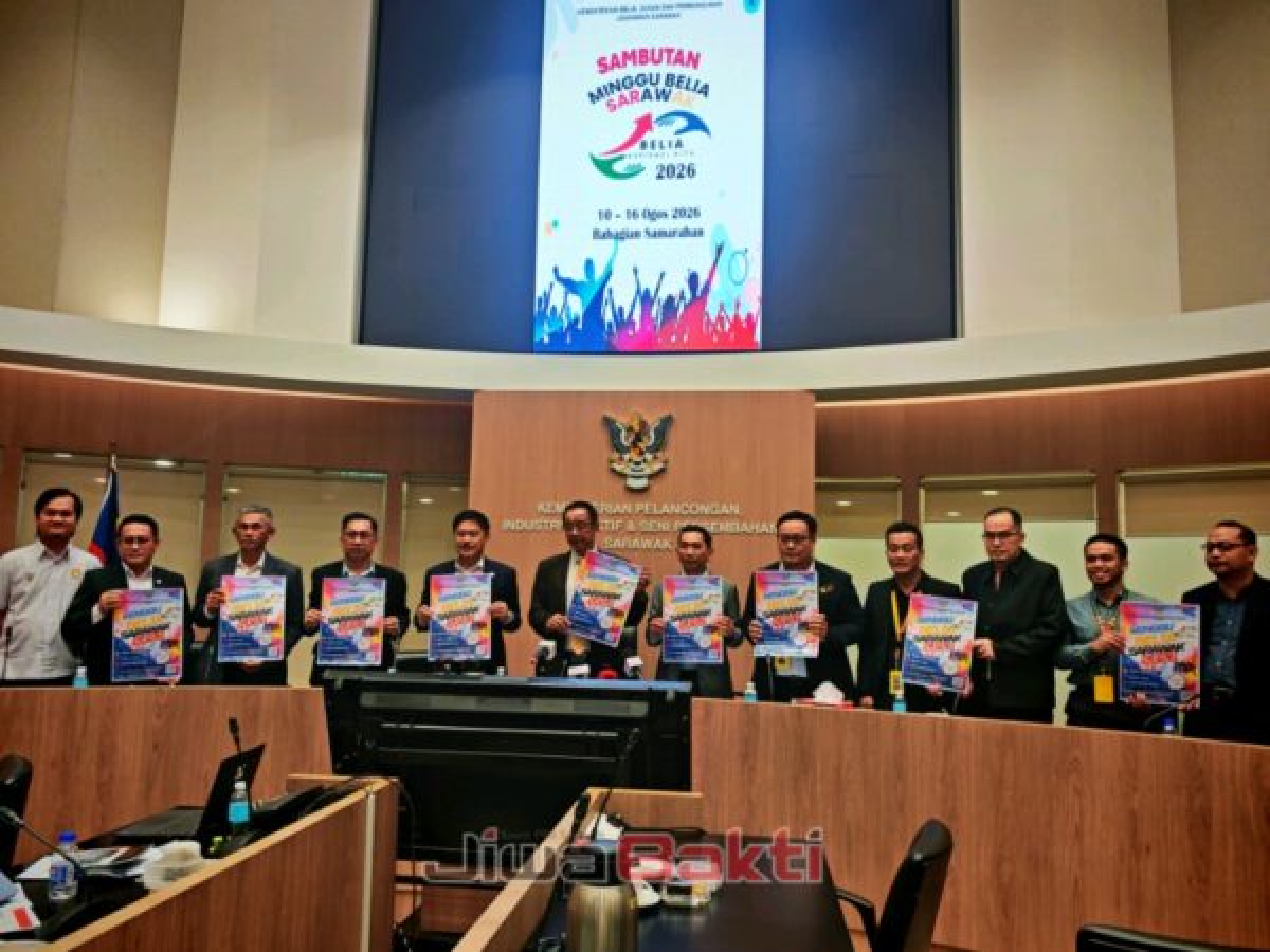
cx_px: 635
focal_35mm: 26
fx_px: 954
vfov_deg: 53.1
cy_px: 476
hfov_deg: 67.3
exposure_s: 1/20
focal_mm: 6.83
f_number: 2
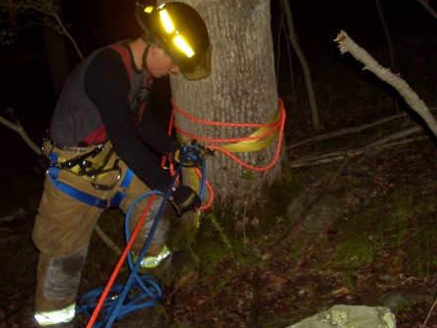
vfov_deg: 29.1
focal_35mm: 50
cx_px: 236
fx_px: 631
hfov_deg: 38.2
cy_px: 137
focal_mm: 5.8
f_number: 2.6
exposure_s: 1/60
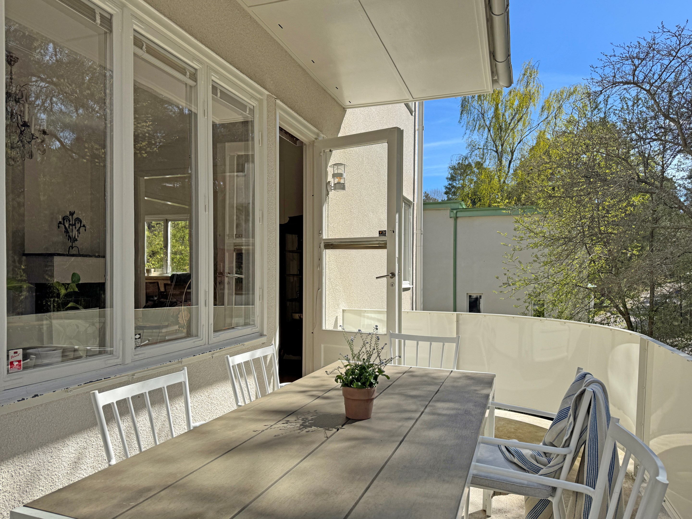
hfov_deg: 71.6
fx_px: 480
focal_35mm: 24
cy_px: 260
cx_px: 346
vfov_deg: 56.8
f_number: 1.78
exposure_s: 1/4049
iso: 80
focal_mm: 6.76
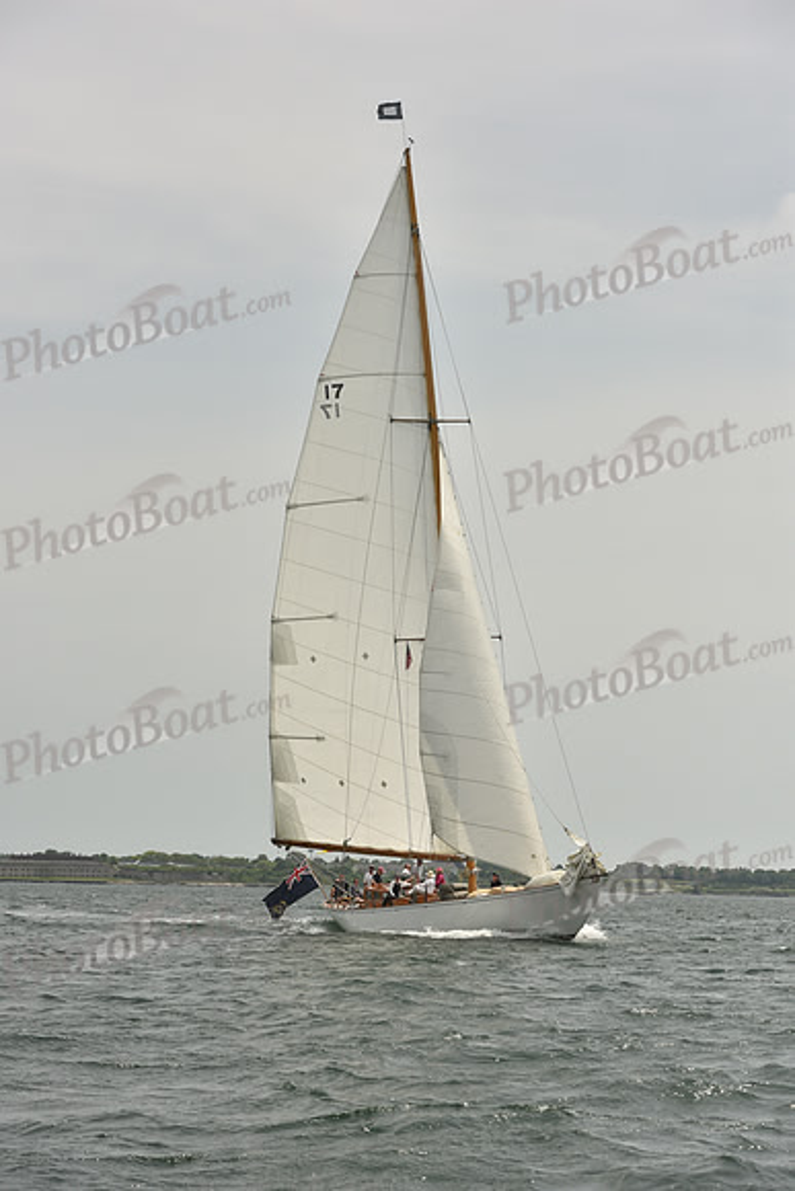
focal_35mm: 70
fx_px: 2317
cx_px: 398
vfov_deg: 28.8
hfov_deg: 19.5
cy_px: 596
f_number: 7.1
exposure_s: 1/3200
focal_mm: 70
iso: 400
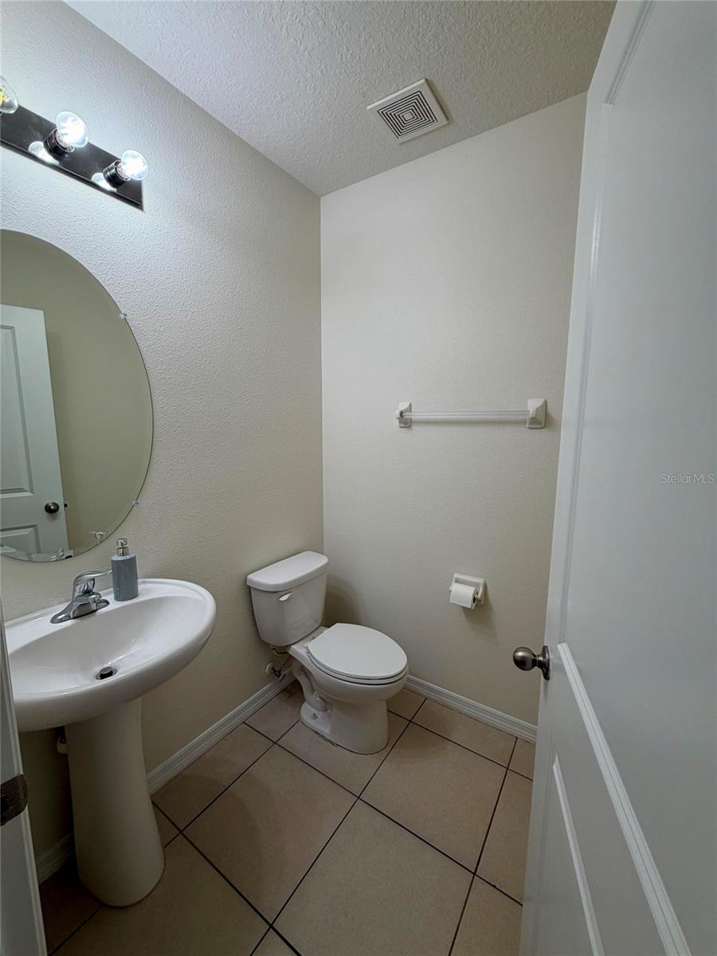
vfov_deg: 102.1
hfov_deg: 85.7
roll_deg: -0.1
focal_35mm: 14
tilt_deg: -8.9
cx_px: 358
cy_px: 478
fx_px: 387
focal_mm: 2.22
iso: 50
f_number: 2.2
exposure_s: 1/120
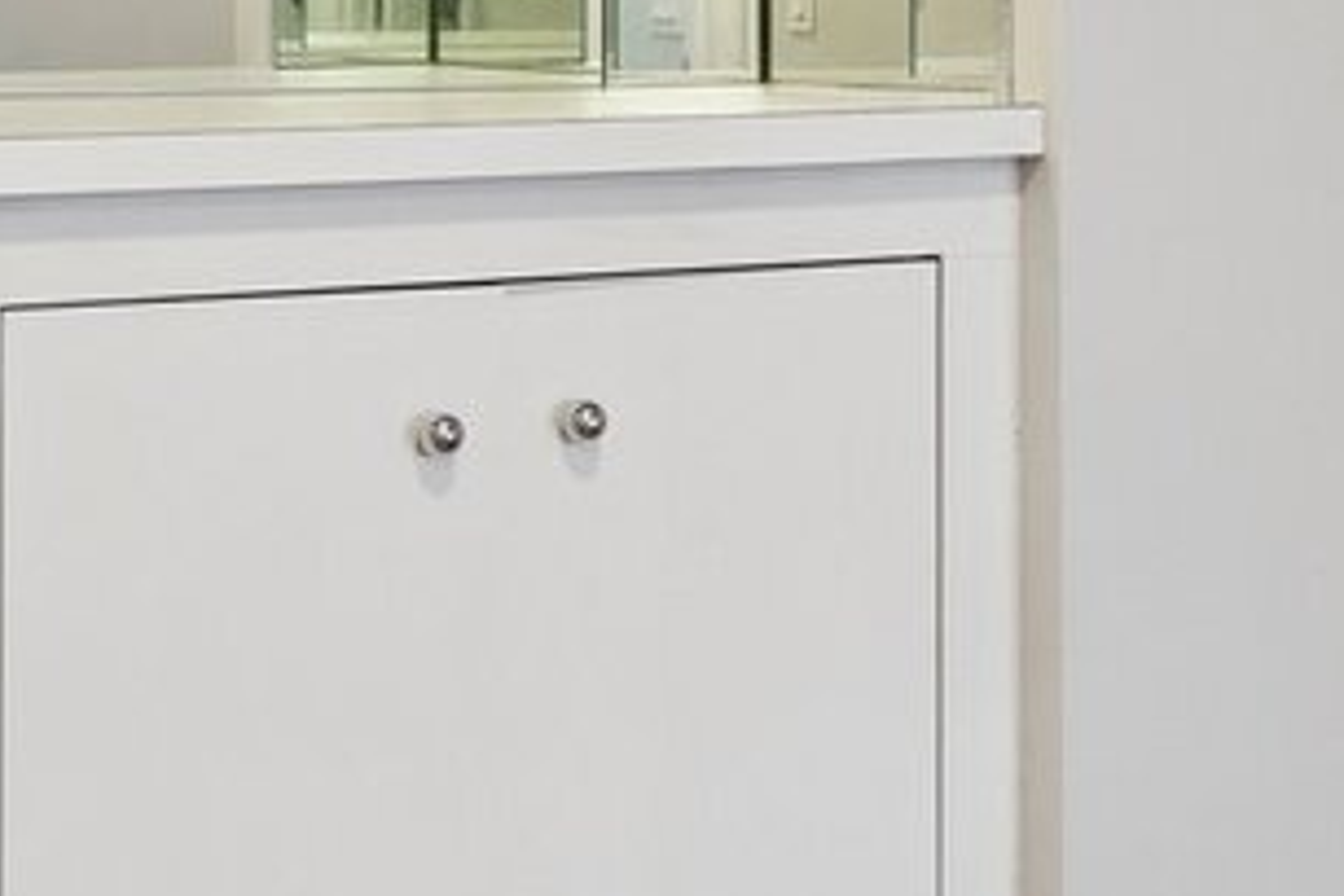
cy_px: -110
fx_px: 4741
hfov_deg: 16.1
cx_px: 1019
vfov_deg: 10.7
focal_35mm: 127
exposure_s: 1/50
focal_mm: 24
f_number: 3.5
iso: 400
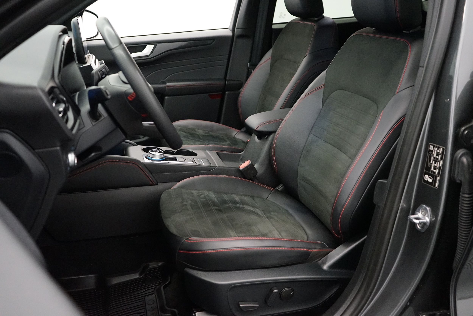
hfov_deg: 58.7
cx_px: 236
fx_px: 420
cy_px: 158
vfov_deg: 41.1
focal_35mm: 32
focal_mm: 32
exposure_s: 1/125
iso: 6400
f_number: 4
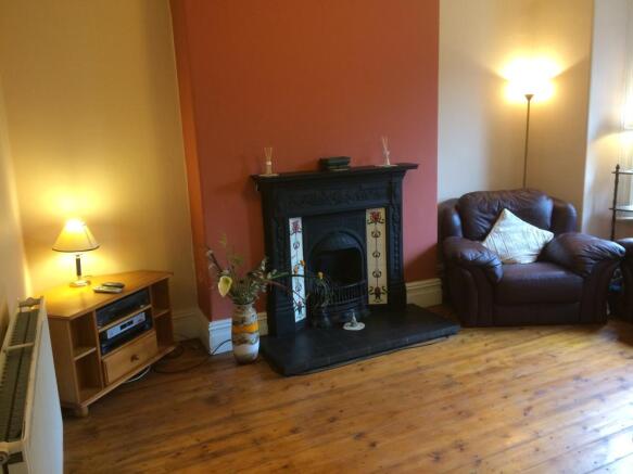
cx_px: 316
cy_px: 237
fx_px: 548
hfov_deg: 60.0
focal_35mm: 30
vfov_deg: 46.8
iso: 160
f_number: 2.2
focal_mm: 4.12
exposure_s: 1/30
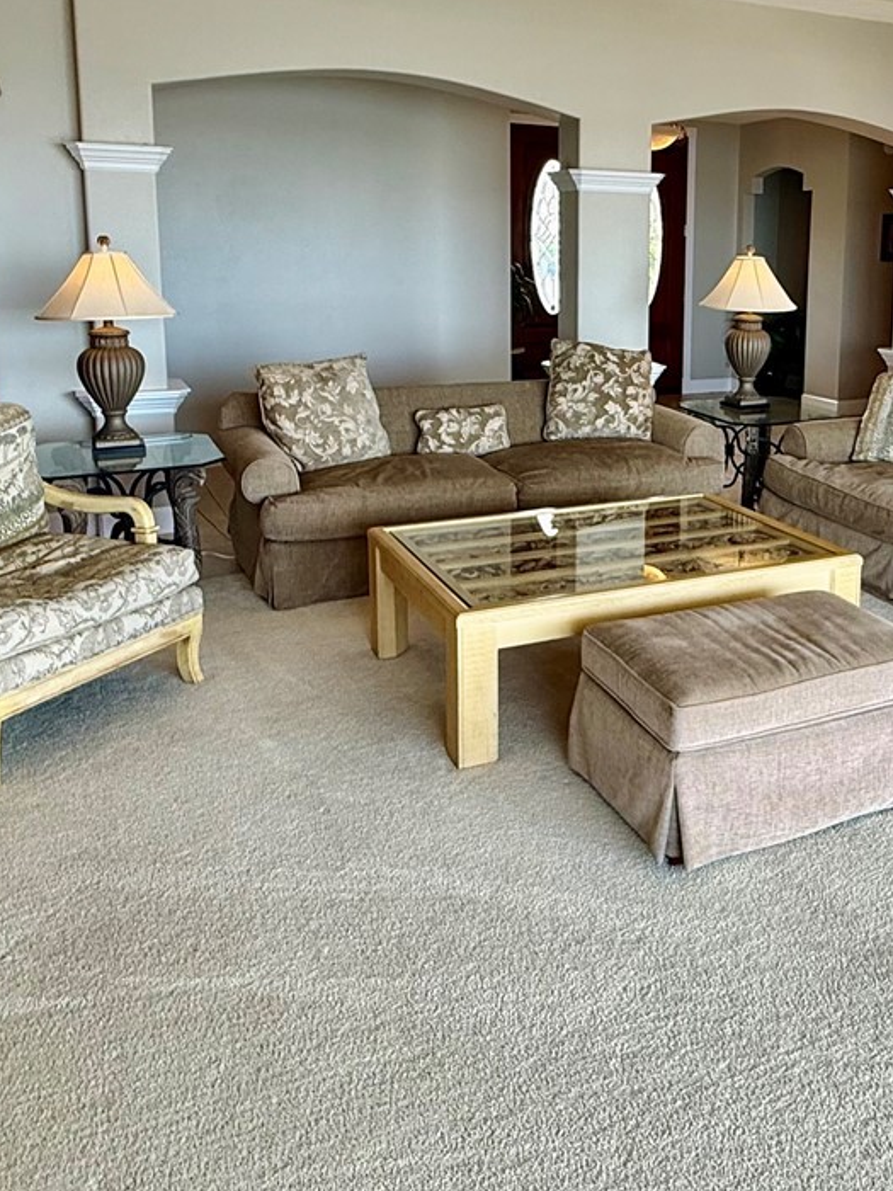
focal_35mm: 32
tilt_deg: -9.1
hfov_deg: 42.8
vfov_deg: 55.8
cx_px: 665
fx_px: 1101
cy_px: 417
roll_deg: -1.1
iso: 125
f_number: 2.2
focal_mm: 2.22
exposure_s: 1/120
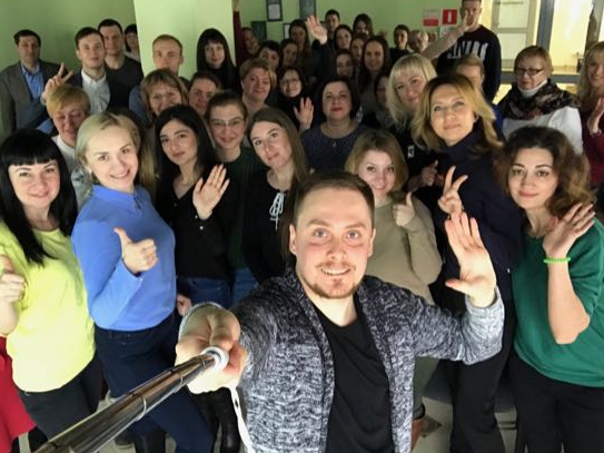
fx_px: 576
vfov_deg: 42.9
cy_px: 220
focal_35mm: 33
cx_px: 296
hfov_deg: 55.4
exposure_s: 1/15
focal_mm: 2.87
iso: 200
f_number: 2.2
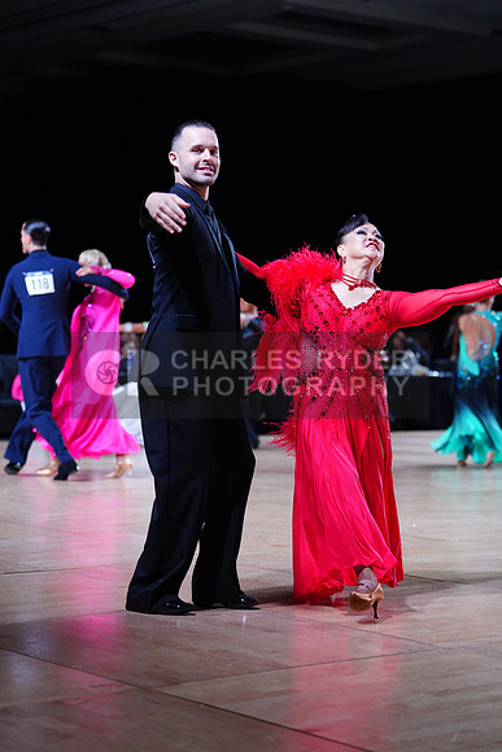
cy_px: 376
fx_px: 1693
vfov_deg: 25.1
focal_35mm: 81
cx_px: 251
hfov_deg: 16.9
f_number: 2.8
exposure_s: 1/500
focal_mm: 81
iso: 800
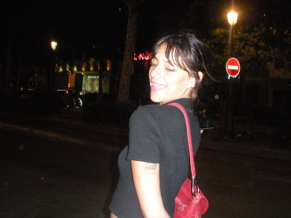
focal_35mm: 45
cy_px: 106
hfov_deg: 42.0
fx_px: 378
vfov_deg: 32.2
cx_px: 163
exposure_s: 1/60
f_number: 3.5
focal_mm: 6.3
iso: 584
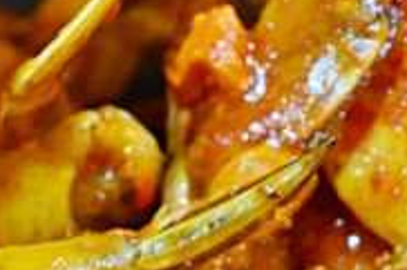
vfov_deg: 7.8
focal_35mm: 173
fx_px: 1954
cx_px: 139
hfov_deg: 11.9
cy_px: 398
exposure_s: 1/8
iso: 800
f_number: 5
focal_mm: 28
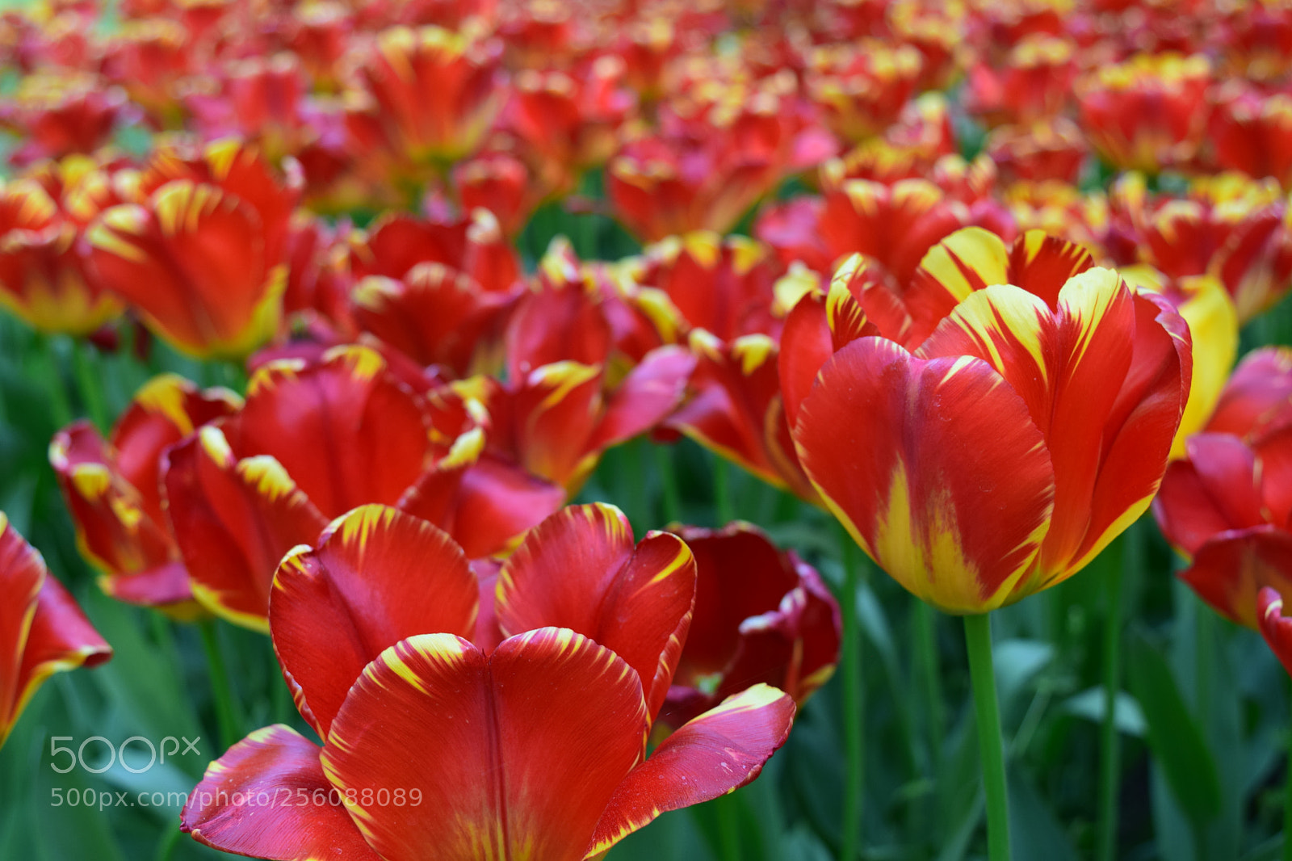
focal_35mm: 51
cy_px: 430
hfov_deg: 38.9
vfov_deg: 26.5
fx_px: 1830
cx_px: 646
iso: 400
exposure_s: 1/50
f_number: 6.3
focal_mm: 34
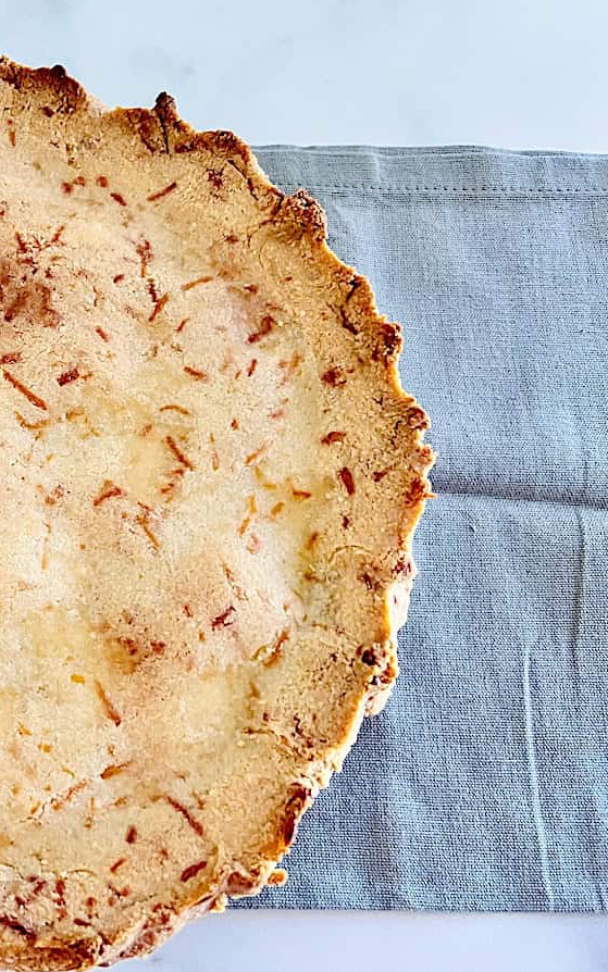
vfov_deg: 52.7
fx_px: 981
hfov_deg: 31.3
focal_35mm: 37
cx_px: -28
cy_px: 486
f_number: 1.5
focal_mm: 5.7
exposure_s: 1/60
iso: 320
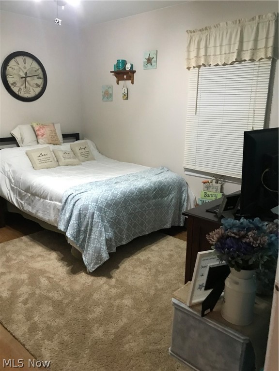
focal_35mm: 28
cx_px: 140
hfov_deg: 49.7
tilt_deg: -13.5
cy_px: 186
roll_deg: +0.8
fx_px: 301
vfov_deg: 63.4
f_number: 1.8
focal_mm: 3.99
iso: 100
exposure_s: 1/15
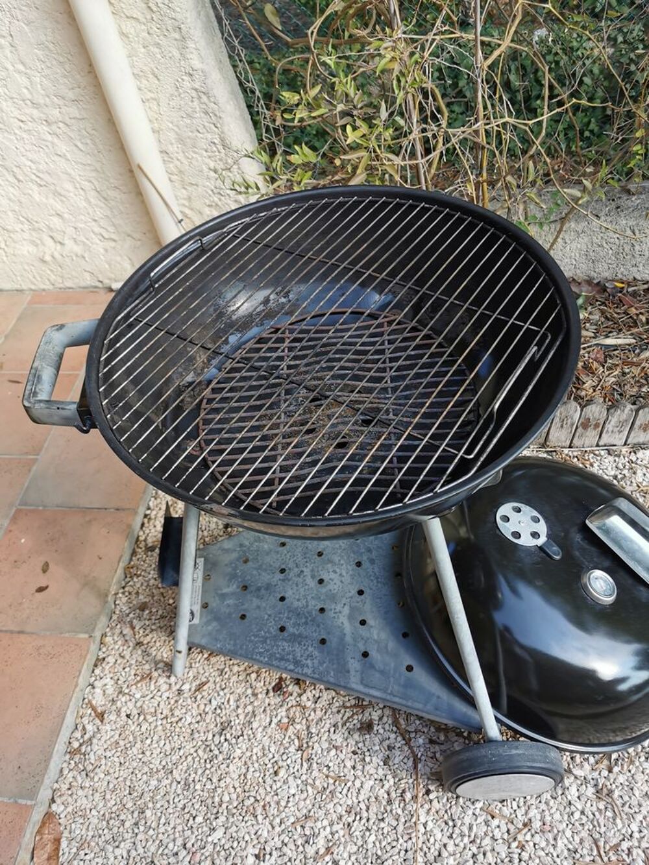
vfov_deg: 65.3
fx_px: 675
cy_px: 432
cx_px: 324
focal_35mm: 27
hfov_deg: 51.4
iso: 50
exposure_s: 1/871
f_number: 1.6
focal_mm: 5.56
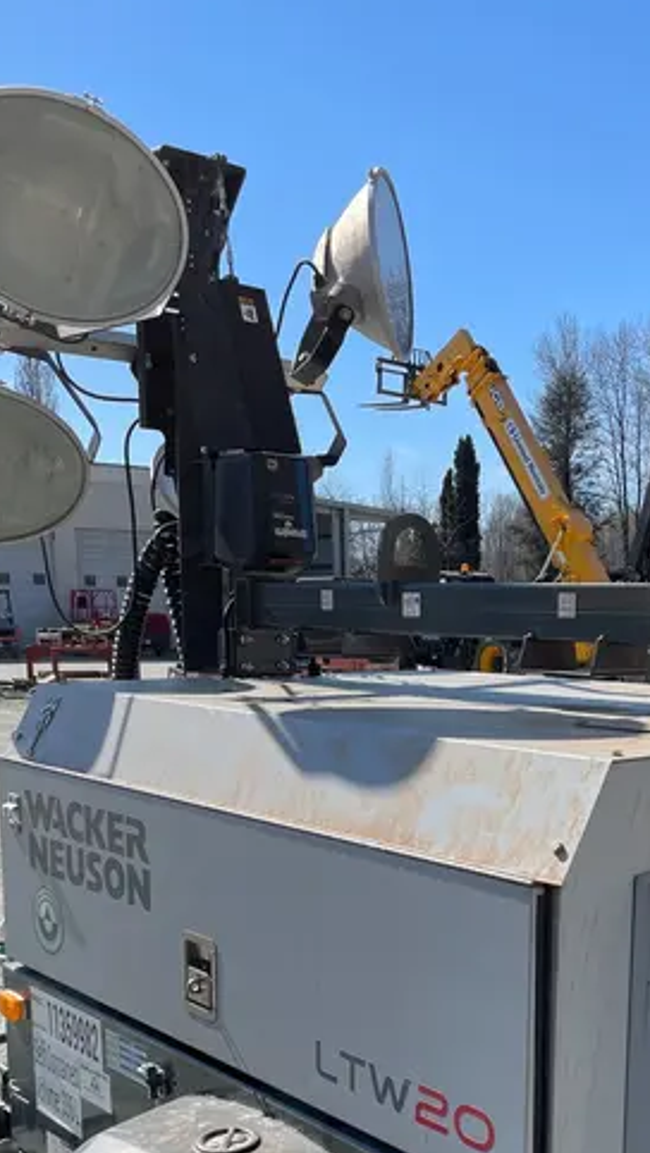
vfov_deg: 45.8
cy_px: 853
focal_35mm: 43
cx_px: 483
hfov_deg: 27.4
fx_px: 1316
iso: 50
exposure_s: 1/3861
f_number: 1.6
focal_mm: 4.2
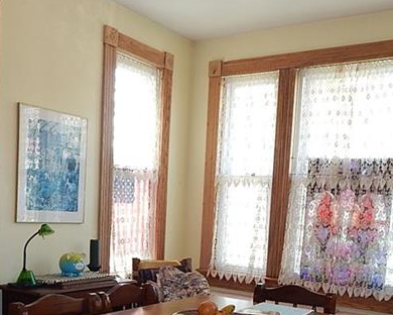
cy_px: 267
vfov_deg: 32.9
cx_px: 172
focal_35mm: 44
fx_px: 512
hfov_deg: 41.9
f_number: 3
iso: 140
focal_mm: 4
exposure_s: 1/30
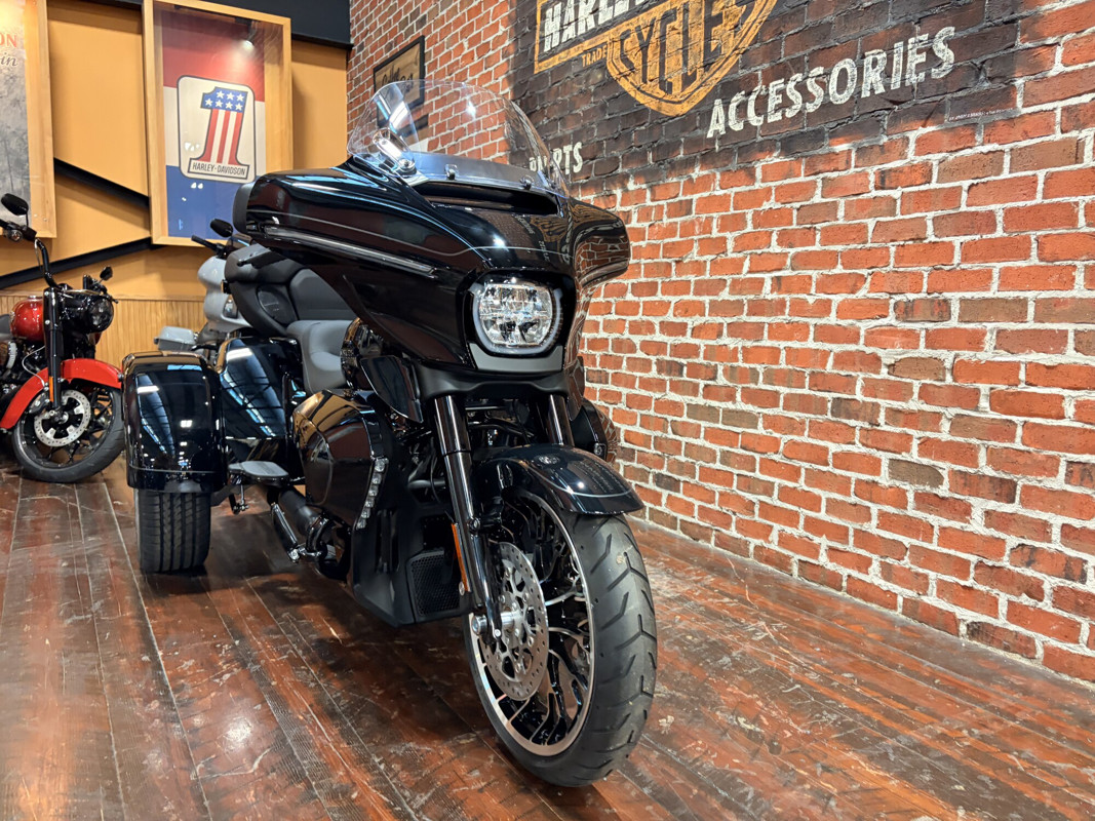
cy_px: 410
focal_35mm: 26
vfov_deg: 53.1
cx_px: 548
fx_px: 822
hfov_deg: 67.3
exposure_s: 1/40
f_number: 1.6
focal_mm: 5.96
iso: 320
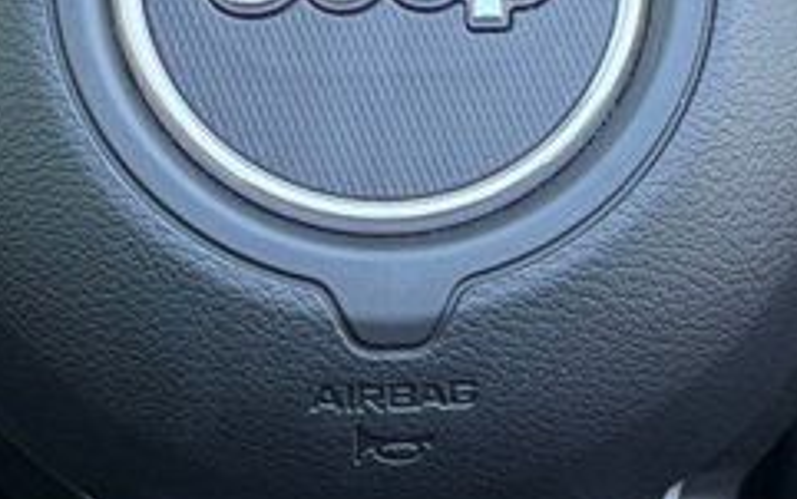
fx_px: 4695
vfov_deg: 6.1
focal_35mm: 216
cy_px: -86
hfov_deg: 9.7
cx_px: 347
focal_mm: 6.76
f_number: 1.78
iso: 125
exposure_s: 1/71
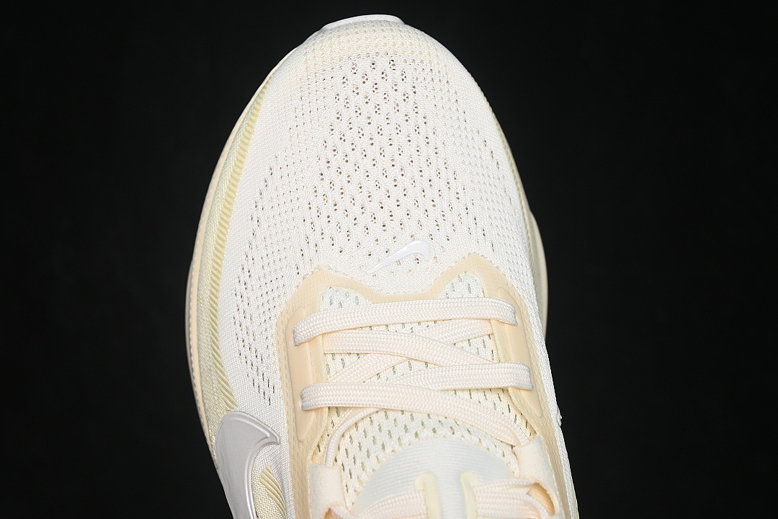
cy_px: 260
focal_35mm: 75
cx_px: 389
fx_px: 1621
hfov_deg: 27.0
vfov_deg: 18.2
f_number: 6.3
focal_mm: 50
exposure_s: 1/50
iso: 160
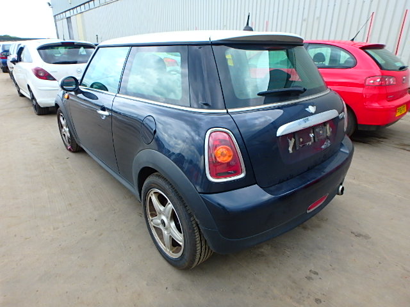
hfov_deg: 79.0
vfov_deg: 63.4
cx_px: 205
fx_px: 249
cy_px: 154
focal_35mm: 21
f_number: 3.5
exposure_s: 1/160
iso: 125
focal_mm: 3.7
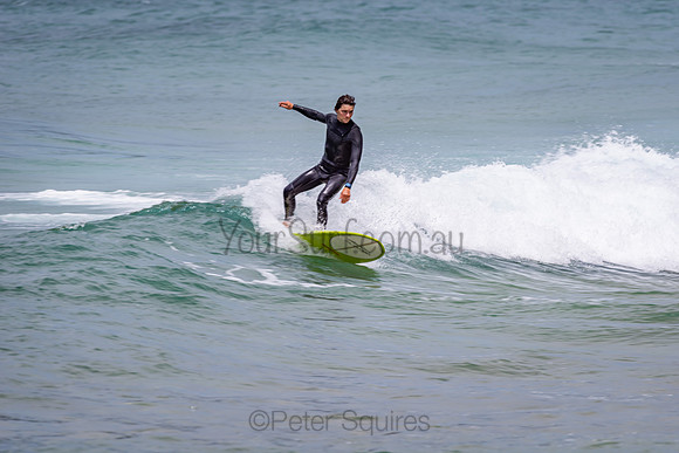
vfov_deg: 2.8
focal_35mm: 500
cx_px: 340
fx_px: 9432
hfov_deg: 4.1
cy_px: 226
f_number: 10
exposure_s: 1/125
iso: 64
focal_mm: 500
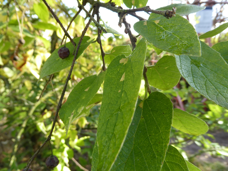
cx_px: 114
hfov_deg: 71.6
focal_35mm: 24
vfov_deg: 56.8
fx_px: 158
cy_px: 86
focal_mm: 4.3
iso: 80
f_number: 3.3
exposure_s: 1/80
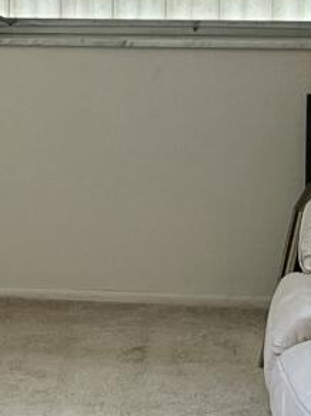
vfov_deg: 11.0
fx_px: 2146
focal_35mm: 179
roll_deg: -0.1
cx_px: -163
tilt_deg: -6.9
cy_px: 61
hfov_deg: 8.1
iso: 100
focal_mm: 5.7
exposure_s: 1/60
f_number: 1.5
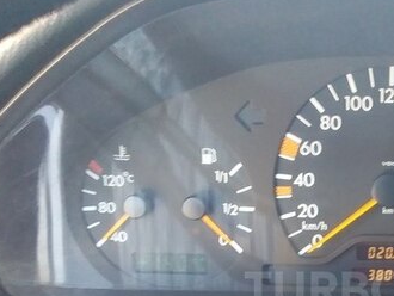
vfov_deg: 22.8
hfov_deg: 29.7
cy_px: 289
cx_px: 367
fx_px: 706
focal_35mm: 62
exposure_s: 1/25
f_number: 2.2
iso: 125
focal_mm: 3.3
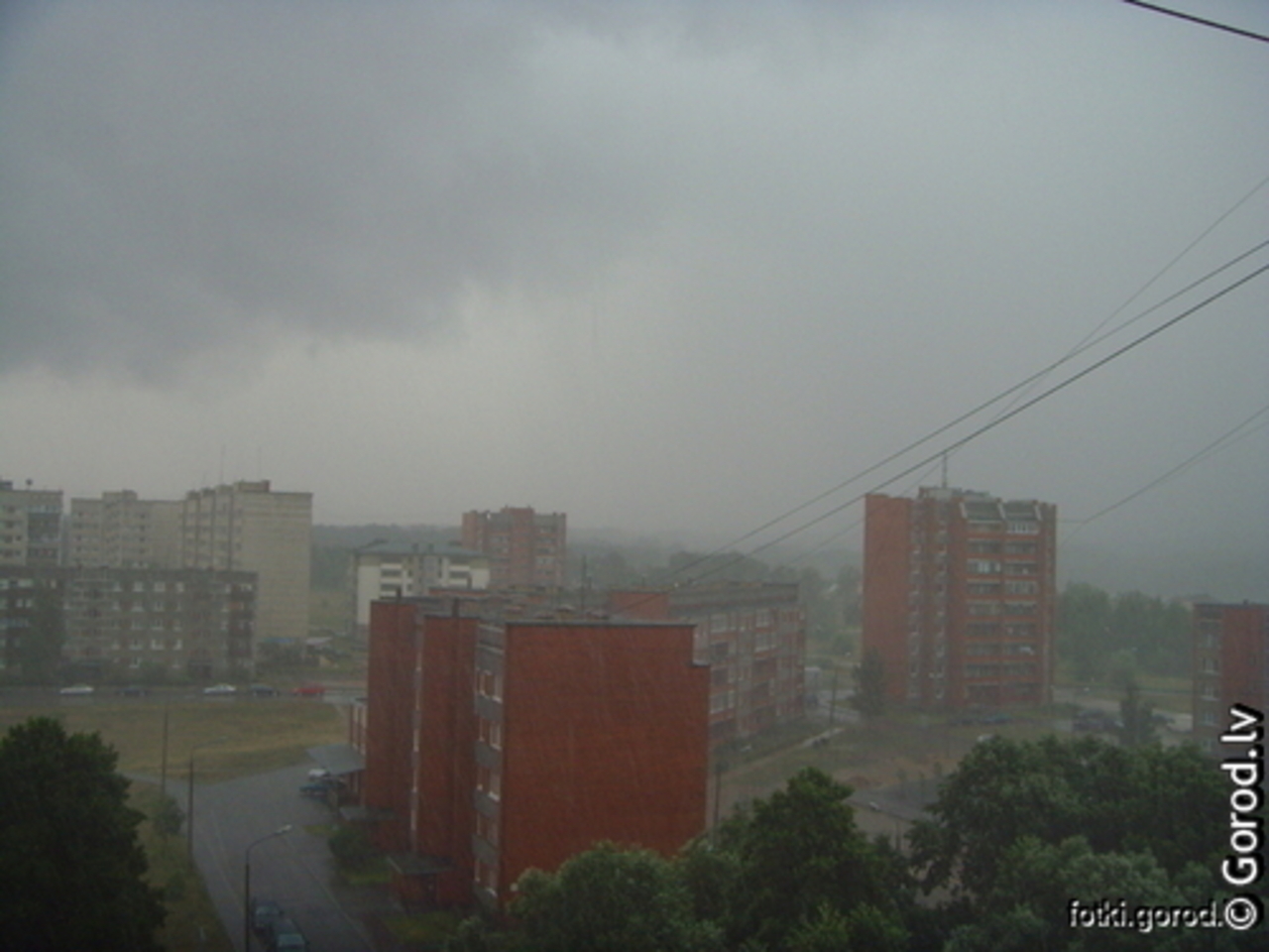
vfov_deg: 36.8
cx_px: 634
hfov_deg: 47.9
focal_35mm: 39
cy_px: 476
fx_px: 1430
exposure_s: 1/45
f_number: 3.5
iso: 120
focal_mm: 6.6
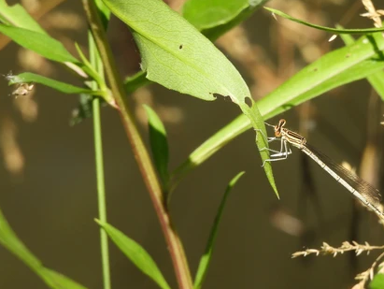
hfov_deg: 1.8
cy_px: 125
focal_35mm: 1089
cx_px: 284
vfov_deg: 1.4
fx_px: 12091
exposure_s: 1/250
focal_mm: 125
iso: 100
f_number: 6.3
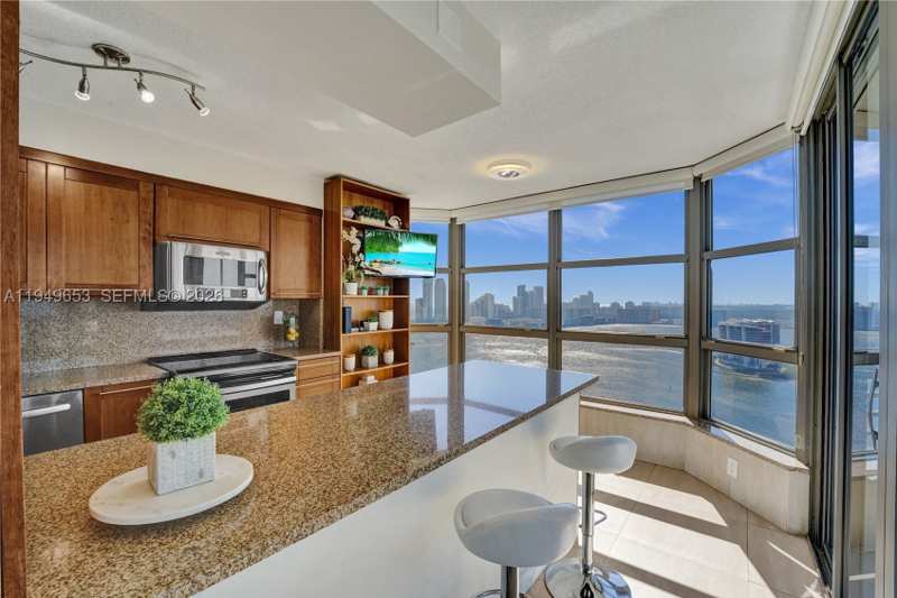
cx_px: 448
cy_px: 299
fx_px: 349
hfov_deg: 104.3
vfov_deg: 81.2
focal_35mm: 14
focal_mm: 14
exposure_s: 1/500
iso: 1250
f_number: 14
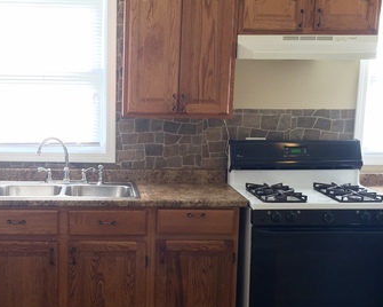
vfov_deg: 28.0
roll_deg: -1.0
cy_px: 192
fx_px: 612
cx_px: 118
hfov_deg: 34.3
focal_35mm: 54
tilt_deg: -9.6
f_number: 2.2
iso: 50
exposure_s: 1/30
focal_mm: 4.15
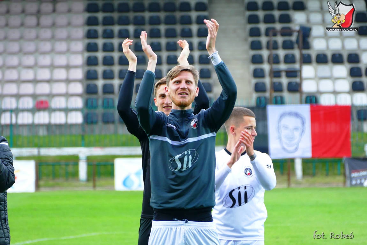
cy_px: 122
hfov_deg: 6.5
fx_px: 3211
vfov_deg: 4.4
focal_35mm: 315
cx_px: 184
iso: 640
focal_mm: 114.8
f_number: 4
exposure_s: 1/500
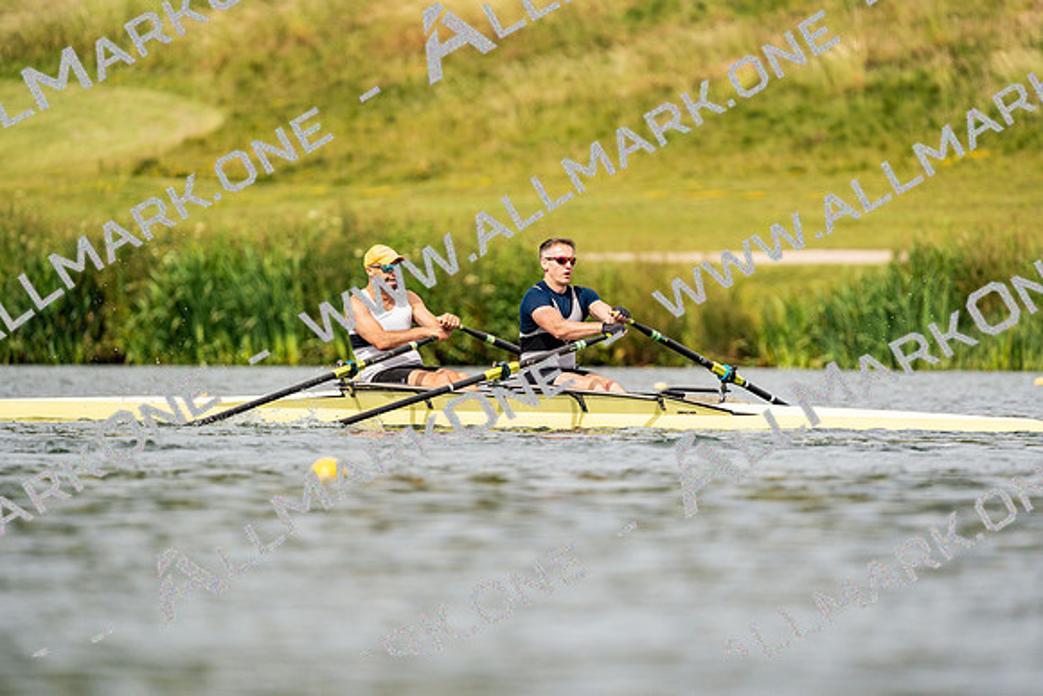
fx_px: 17387
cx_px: 522
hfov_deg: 3.4
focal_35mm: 600
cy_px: 348
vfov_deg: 2.3
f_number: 6.3
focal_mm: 600
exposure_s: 1/2000
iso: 250
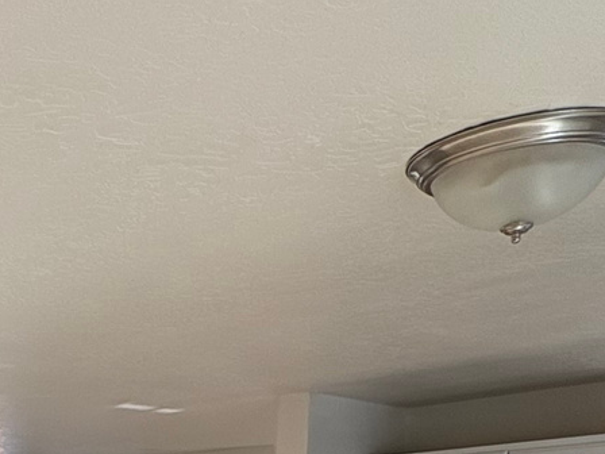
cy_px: 700
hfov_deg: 25.5
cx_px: -204
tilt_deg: -5.4
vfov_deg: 19.6
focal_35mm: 64
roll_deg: +1.2
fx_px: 1119
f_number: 2.2
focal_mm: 2.22
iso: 64
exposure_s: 1/135
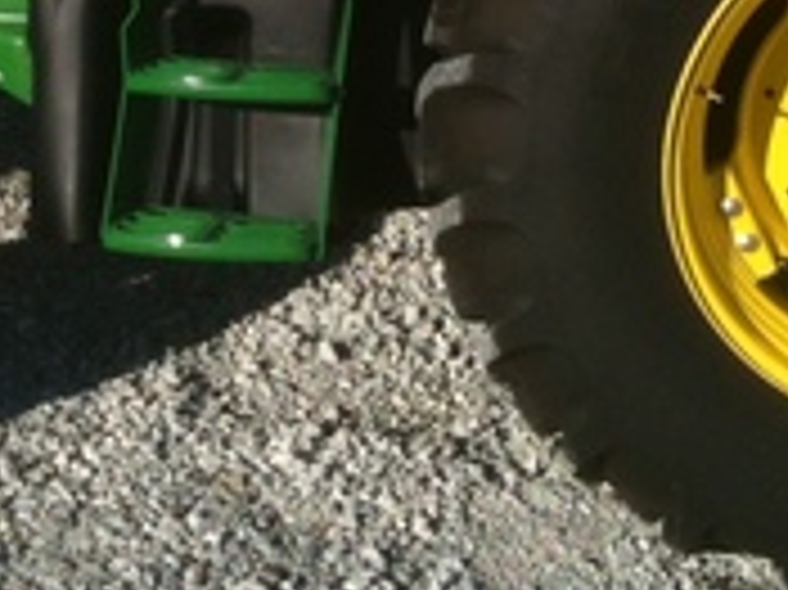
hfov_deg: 18.0
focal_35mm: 109
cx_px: 203
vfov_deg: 13.0
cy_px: -234
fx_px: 2480
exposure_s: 1/1352
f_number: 2.8
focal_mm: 3.85
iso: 64
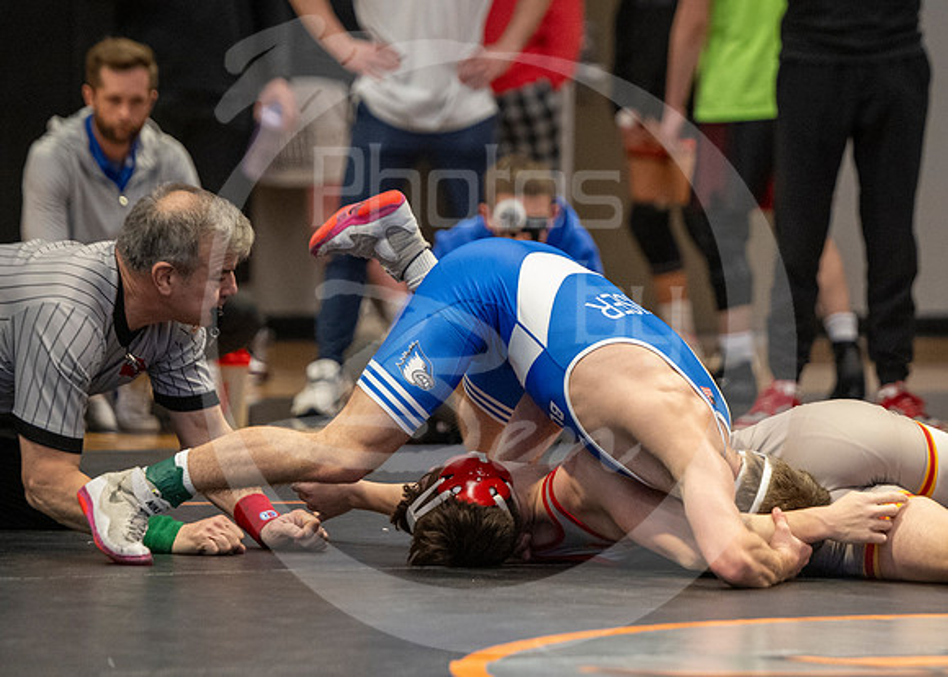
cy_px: 388
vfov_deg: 5.2
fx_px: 7488
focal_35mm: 278
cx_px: 567
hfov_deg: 7.2
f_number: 2.8
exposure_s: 1/1000
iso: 3200
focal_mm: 150
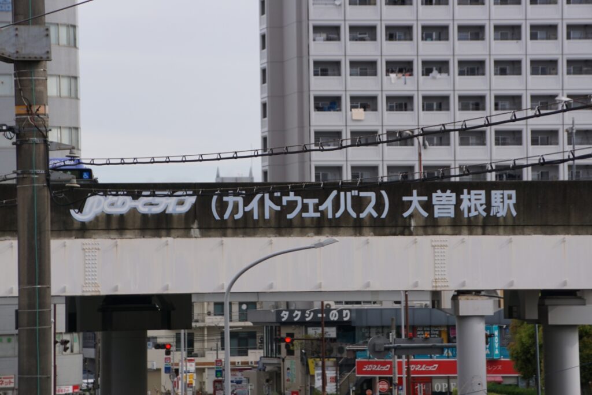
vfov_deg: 6.8
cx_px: 296
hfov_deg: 10.2
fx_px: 3332
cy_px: 198
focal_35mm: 202
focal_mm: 135
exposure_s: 1/320
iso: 100
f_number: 6.3
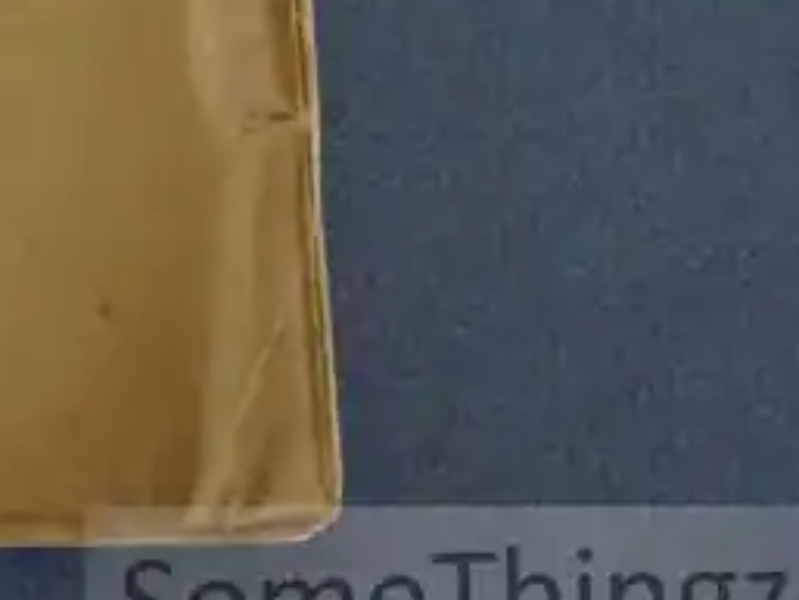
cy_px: -249
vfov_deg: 10.7
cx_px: -413
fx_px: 3094
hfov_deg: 13.8
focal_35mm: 134
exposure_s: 1/20
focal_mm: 7.3
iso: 800
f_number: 4.5
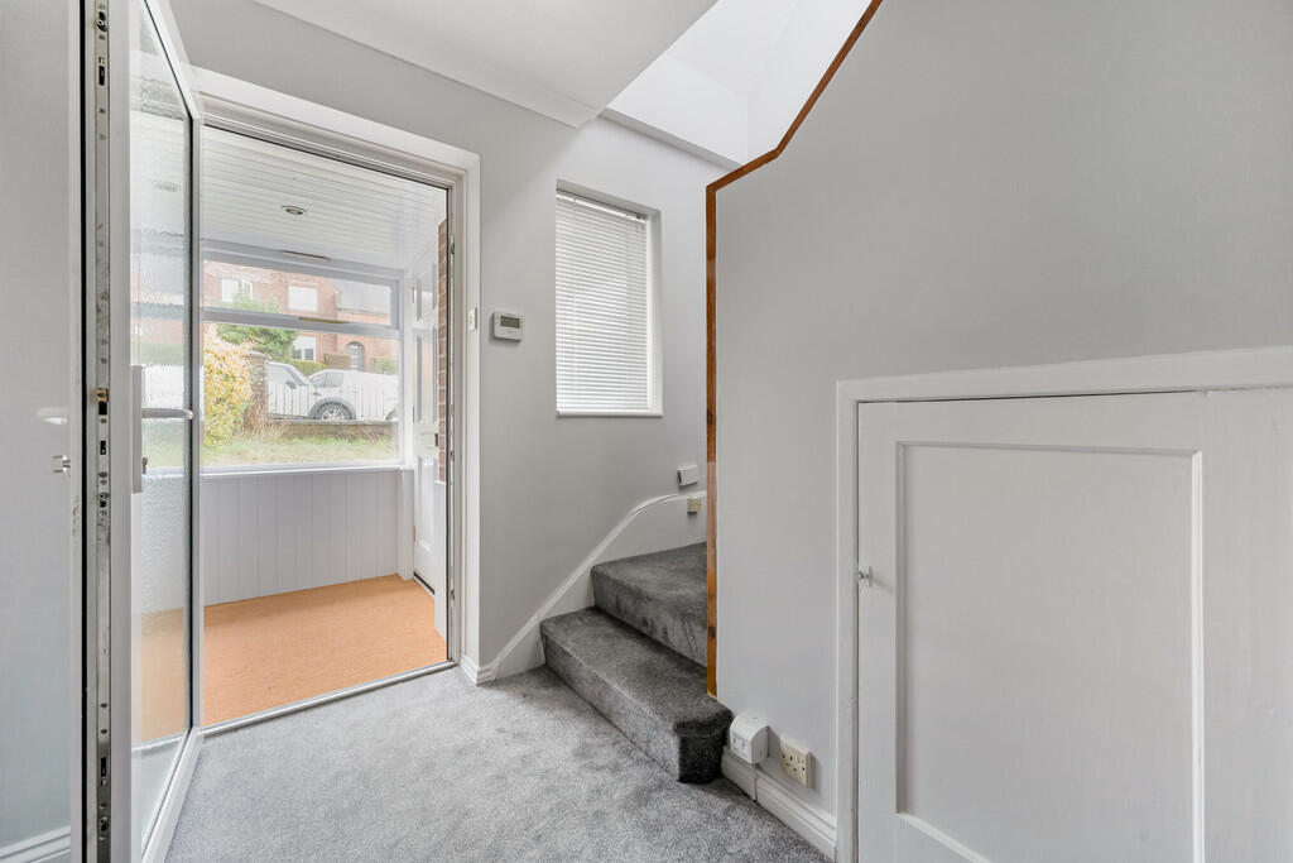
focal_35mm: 14
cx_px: 646
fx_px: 503
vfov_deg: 81.2
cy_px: 432
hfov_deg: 104.2
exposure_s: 1/5
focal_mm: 14
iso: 250
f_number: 9
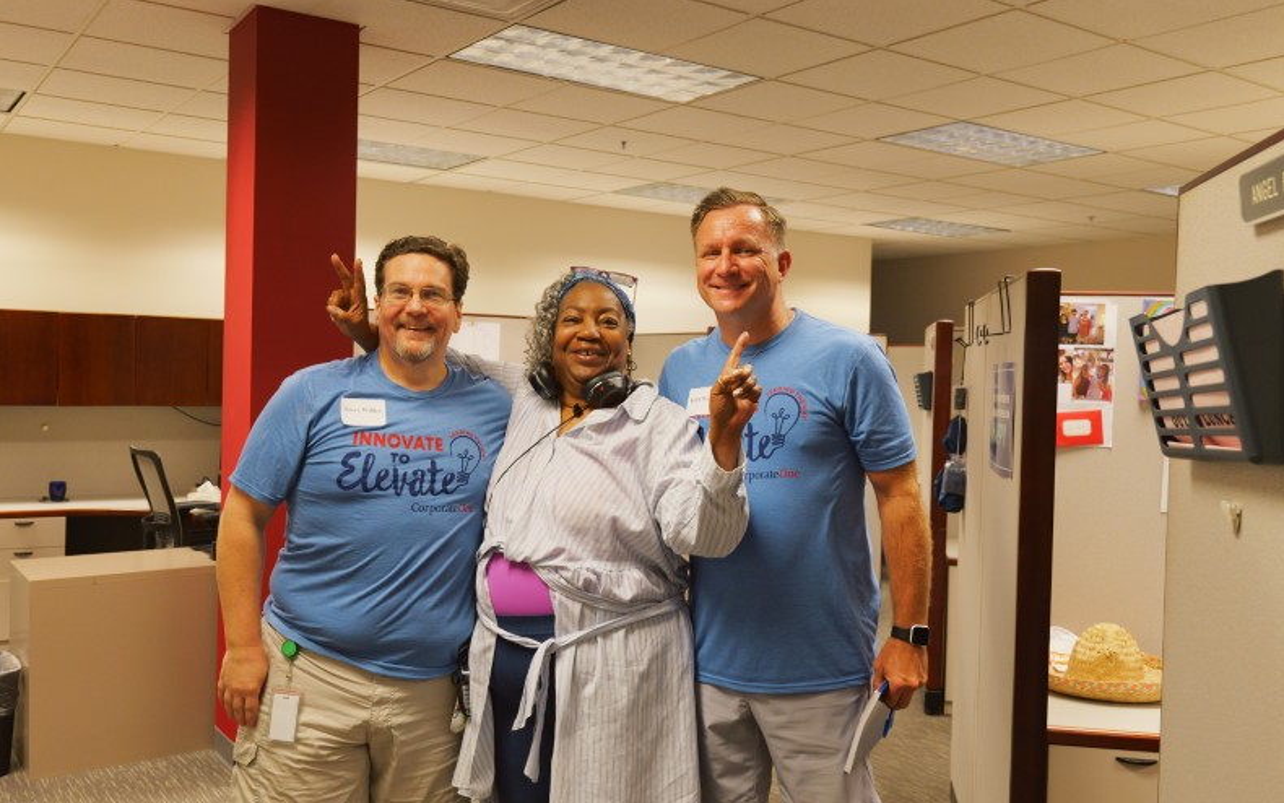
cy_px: 404
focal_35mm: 32
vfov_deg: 39.4
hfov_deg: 59.6
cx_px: 637
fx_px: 1120
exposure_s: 1/60
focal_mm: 31
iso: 2500
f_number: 5.6
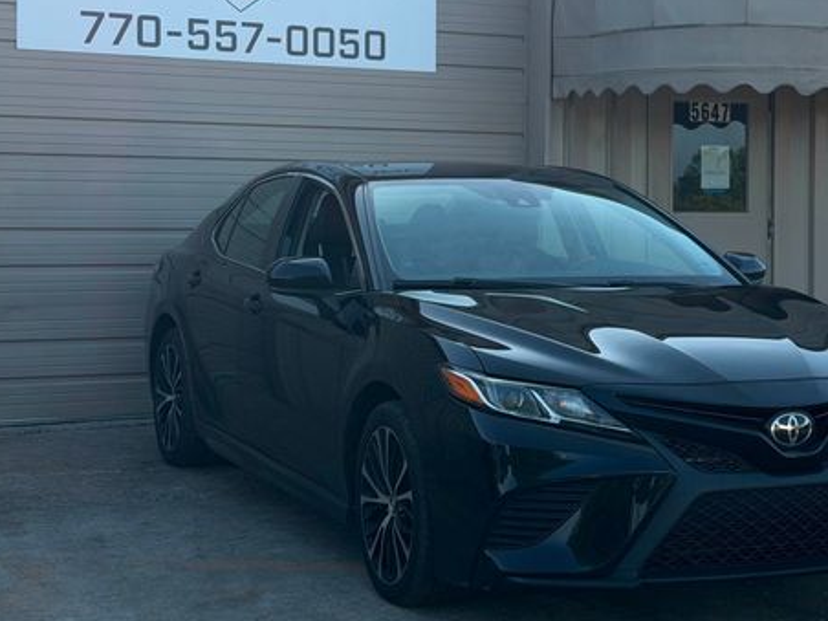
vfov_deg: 21.6
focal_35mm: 68
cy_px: 225
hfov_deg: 28.4
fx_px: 1627
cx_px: 537
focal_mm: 6.76
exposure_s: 1/2208
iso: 80
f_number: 1.78
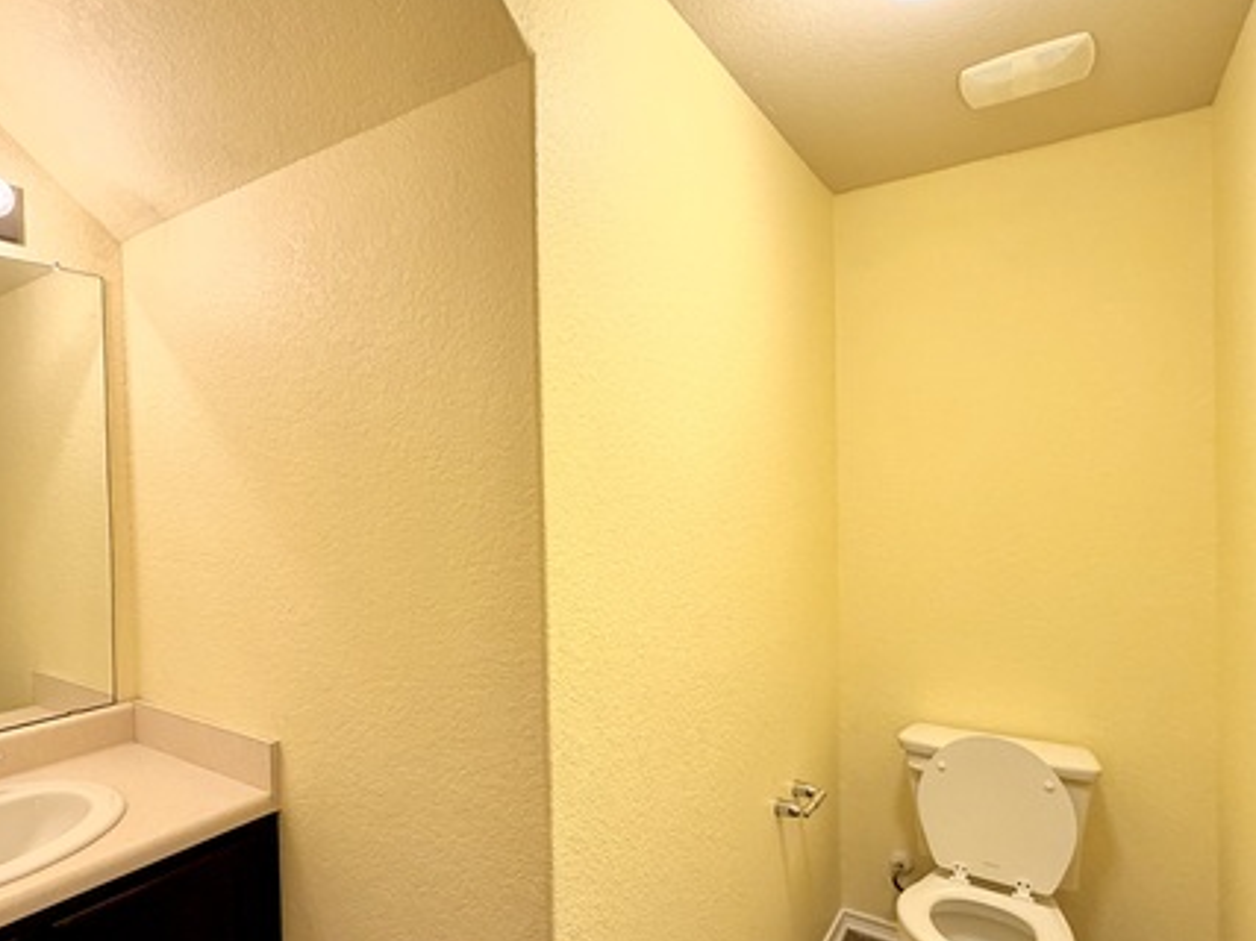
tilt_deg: -0.8
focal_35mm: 21
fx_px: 762
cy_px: 503
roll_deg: +1.8
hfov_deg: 77.8
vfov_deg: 63.4
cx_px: 482
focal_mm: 2.22
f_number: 2.2
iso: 160
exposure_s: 1/120
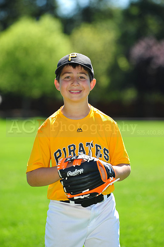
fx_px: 1368
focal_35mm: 200
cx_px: 82
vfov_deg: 10.3
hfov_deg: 6.9
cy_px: 124
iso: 320
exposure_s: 1/800
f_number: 5
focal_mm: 200
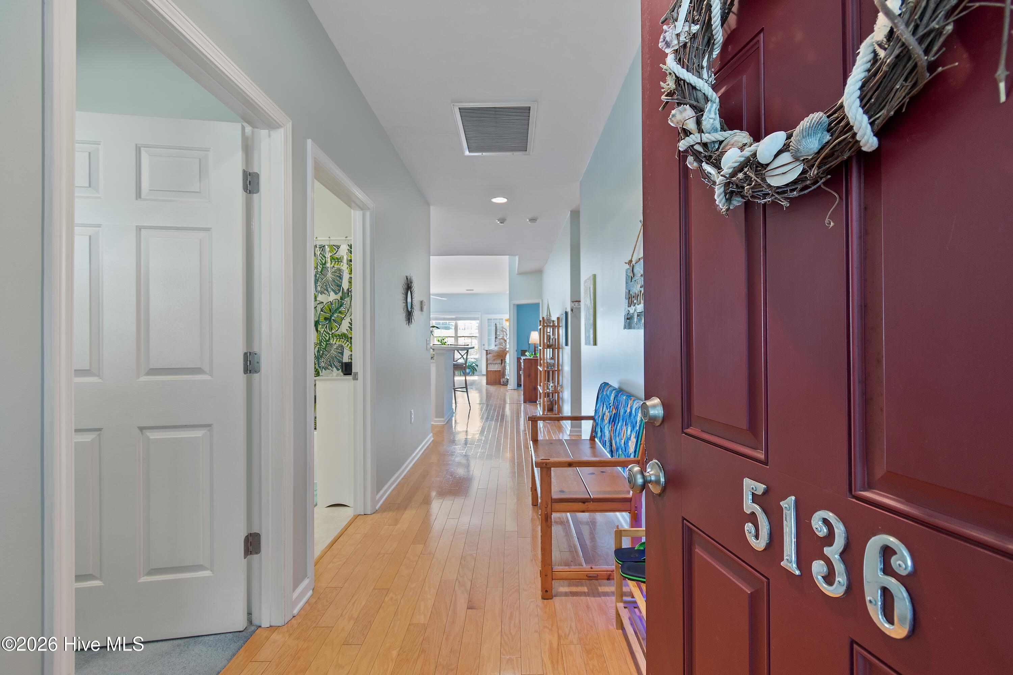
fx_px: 422
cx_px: 506
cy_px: 338
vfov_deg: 77.3
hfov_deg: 100.4
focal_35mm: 15
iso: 100
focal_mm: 10
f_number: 4.5
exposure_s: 1/2
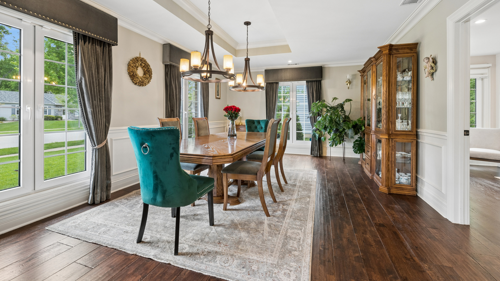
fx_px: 212
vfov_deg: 66.7
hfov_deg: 99.4
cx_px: 248
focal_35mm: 16
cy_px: 120
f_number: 8
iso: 400
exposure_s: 1/20
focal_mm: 15
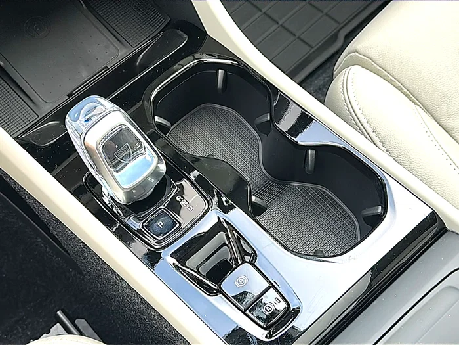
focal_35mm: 47
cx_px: 230
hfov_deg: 40.4
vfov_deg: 30.9
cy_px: 172
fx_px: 623
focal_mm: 6.86
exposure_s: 1/191
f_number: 1.78
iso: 64
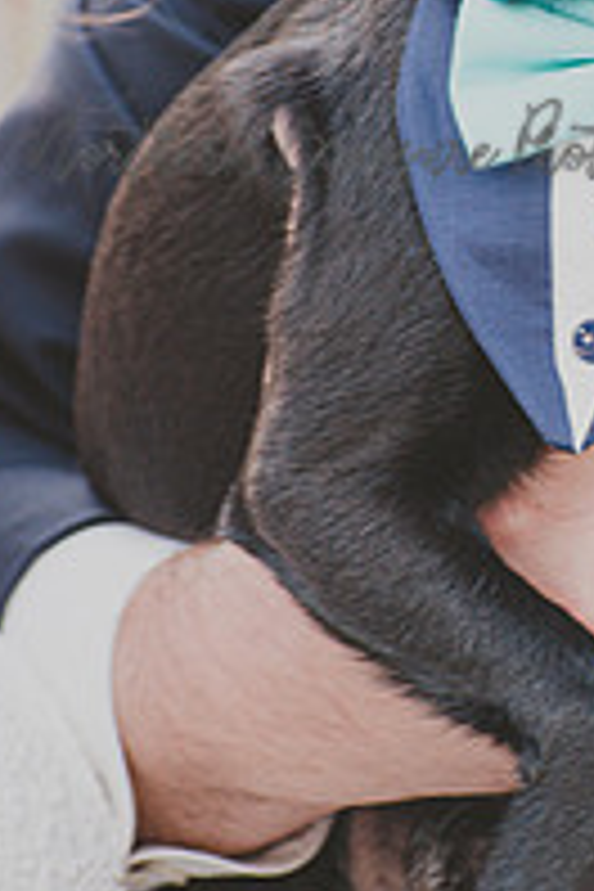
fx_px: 18561
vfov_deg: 2.7
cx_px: 644
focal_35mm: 750
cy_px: 324
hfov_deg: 1.8
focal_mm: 220
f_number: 5.6
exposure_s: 1/125
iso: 220
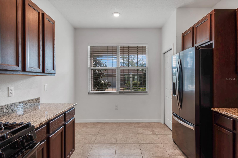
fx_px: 129
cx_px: 119
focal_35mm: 20
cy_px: 79
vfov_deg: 63.2
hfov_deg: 85.5
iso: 250
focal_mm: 13
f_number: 9
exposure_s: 1/30
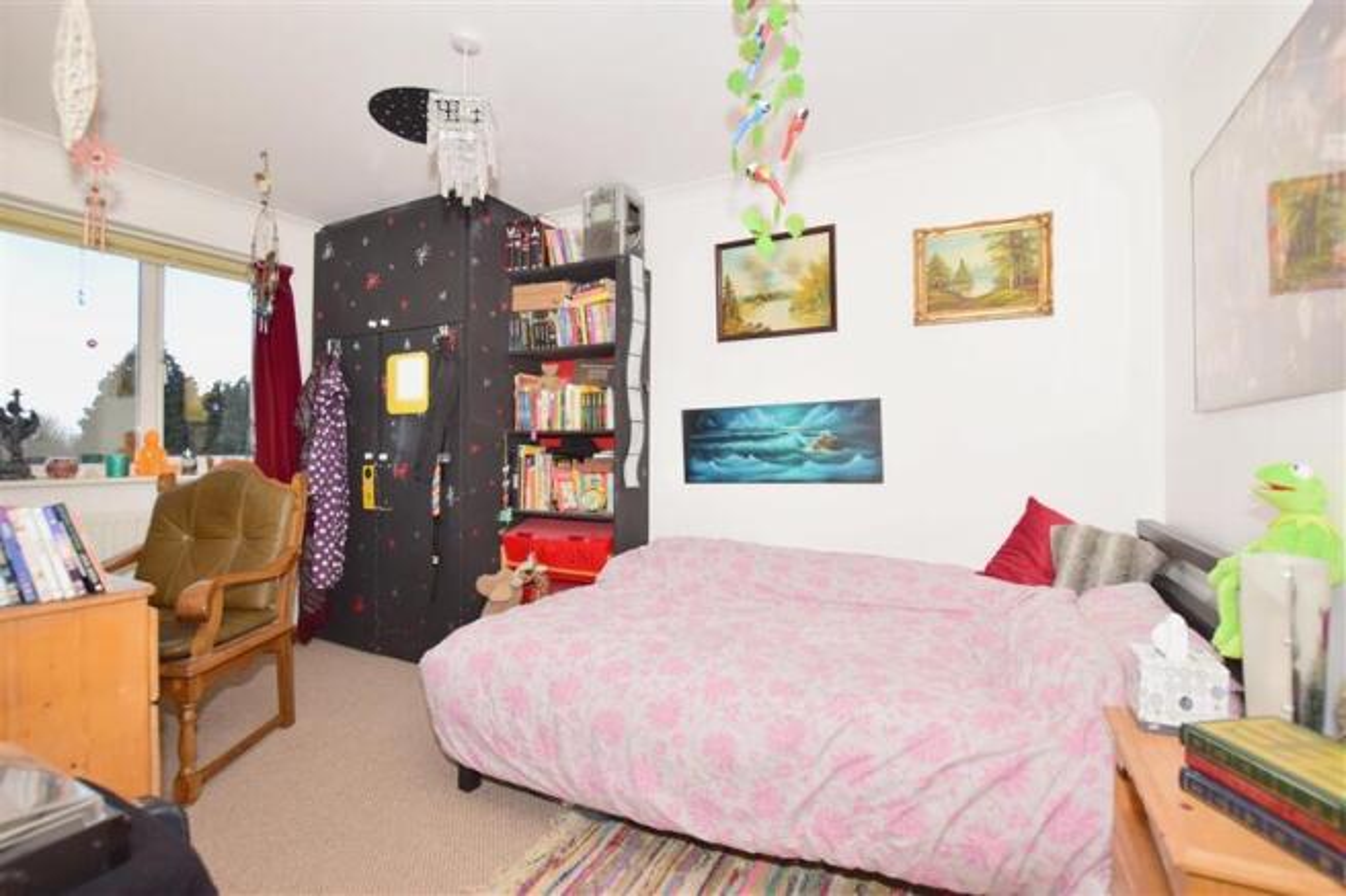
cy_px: 448
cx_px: 673
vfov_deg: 77.3
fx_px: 561
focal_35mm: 15
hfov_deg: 100.4
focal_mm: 10
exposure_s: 1/160
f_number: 6.3
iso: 400
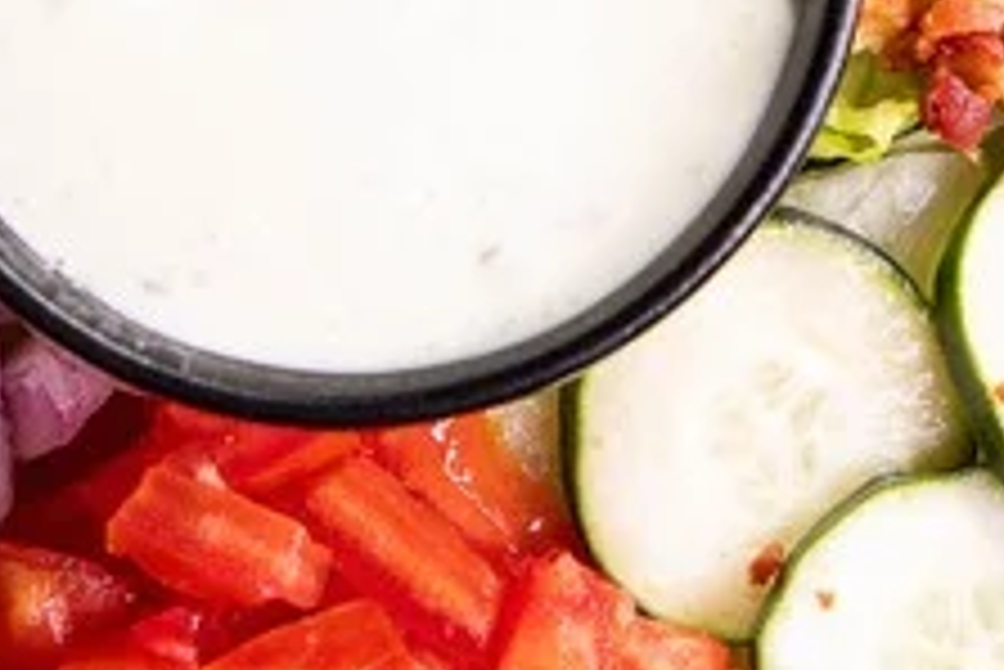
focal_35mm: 967
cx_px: 590
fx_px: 26985
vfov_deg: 1.4
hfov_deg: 2.1
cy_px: -286
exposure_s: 1/160
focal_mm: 36
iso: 1250
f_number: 5
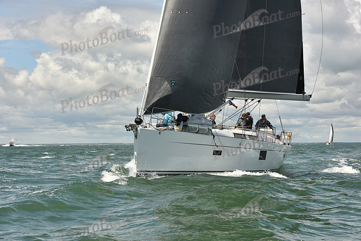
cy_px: 120
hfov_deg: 28.8
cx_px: 180
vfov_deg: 19.5
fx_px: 702
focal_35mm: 70
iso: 320
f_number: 10
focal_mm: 70
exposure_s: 1/800
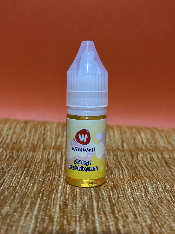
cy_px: 117
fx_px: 324
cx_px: 88
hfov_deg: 30.3
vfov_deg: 39.7
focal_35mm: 48
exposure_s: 1/40
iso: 400
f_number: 1.78
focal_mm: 6.76
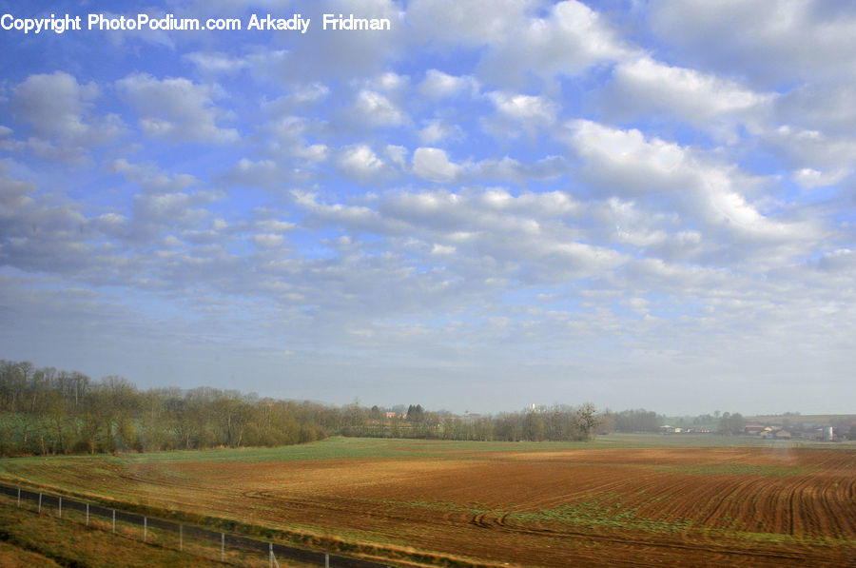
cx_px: 428
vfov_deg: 47.8
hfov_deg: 67.5
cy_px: 284
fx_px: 641
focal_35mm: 27
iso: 400
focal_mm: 18
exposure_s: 1/400
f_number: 6.3
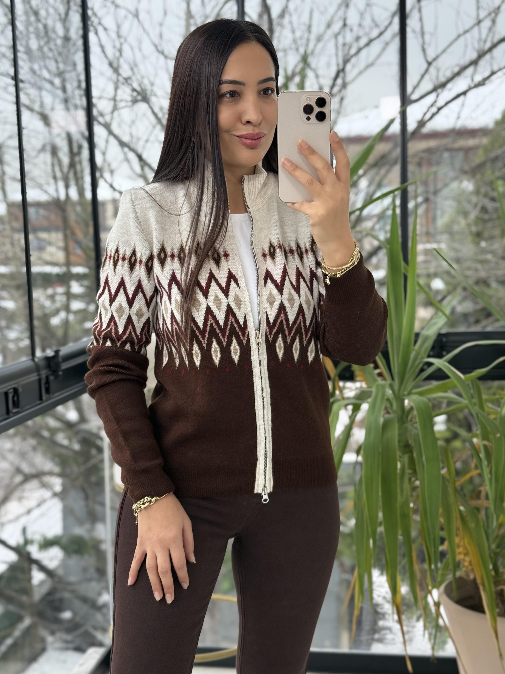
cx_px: 256
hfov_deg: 29.7
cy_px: 334
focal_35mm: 49
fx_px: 953
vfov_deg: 38.9
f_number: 1.78
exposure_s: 1/177
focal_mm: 6.76
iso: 80
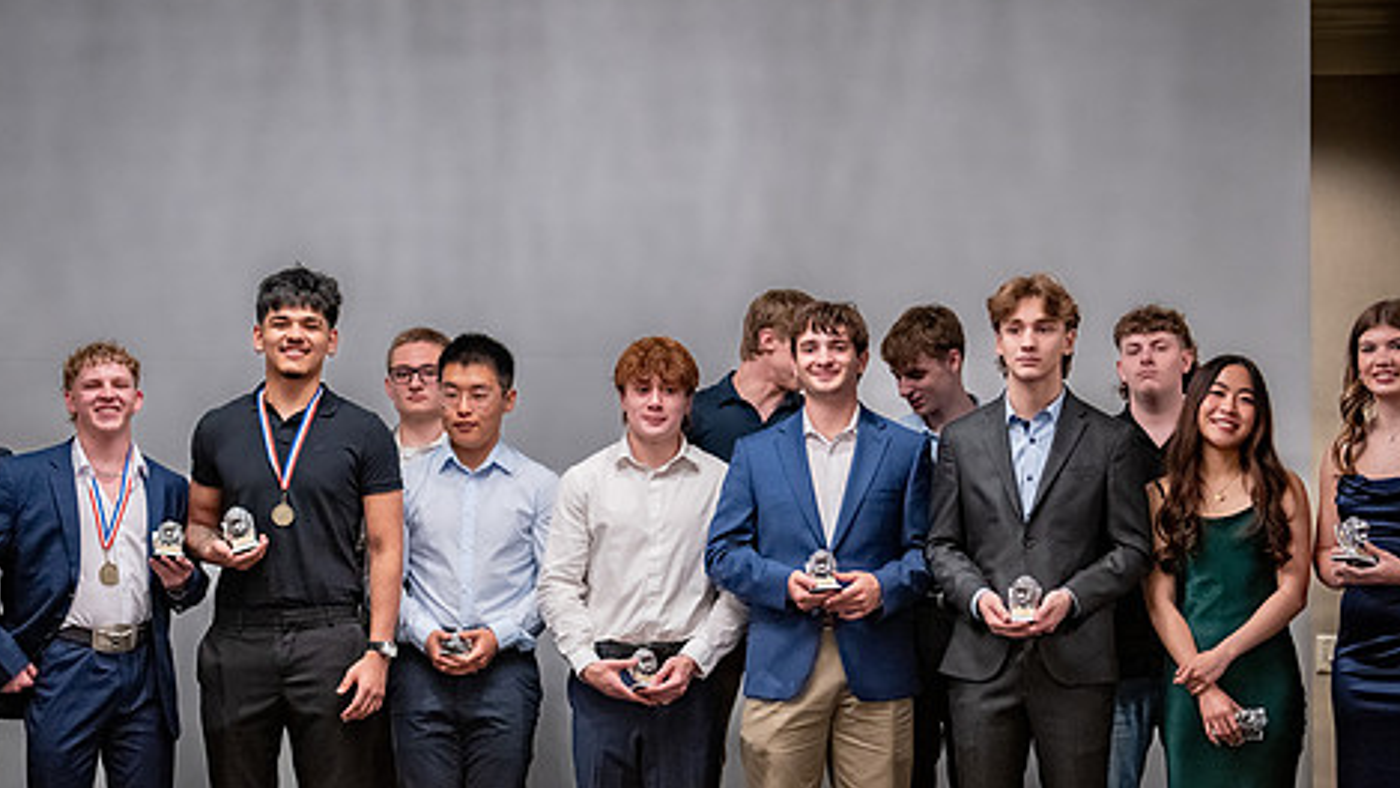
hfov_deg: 29.7
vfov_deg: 17.0
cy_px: 526
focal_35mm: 71
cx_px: 703
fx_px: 2636
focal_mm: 50
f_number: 1.4
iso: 1600
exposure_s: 1/320
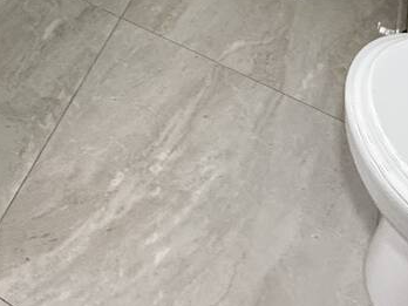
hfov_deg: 32.7
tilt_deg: -21.4
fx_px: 684
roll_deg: -5.9
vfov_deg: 17.6
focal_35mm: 58
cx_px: 107
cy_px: -312
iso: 400
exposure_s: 1/60
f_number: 2.2
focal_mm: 2.22
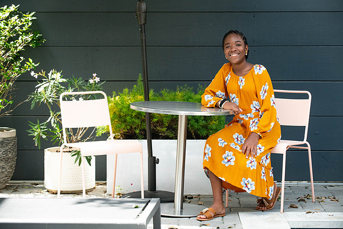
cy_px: 114
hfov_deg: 20.0
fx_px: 972
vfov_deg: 13.4
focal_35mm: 102
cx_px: 172
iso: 1250
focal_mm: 102
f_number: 5.6
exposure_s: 1/1000
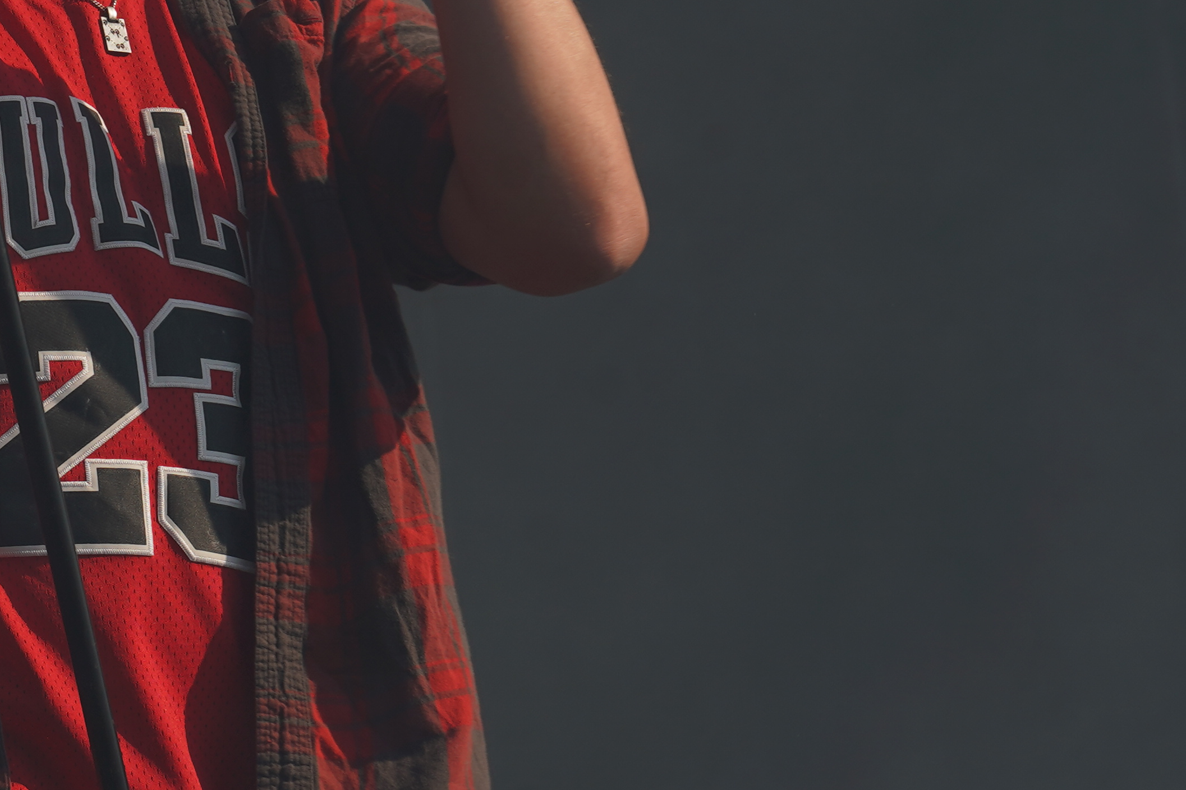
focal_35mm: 298
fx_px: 9816
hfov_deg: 6.9
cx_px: 11
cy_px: -39
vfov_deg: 4.6
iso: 100
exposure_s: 1/500
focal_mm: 105
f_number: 8
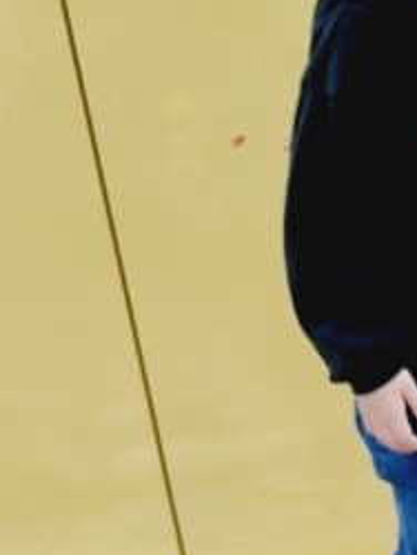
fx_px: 2133
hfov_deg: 10.4
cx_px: 799
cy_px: 1012
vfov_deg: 13.3
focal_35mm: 133
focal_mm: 5.4
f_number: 1.8
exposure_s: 1/120
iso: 100
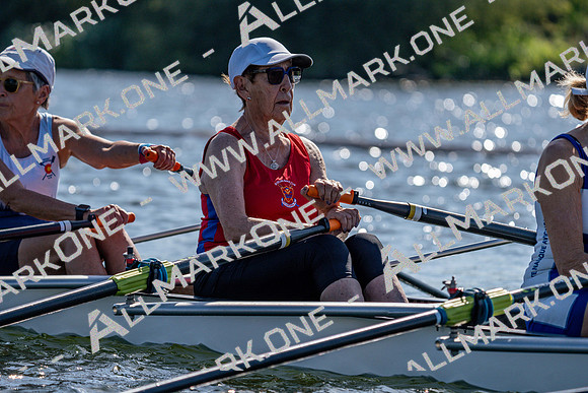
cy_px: 196
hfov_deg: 7.7
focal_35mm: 266
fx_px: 4345
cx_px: 294
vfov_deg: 5.2
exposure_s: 1/2000
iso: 250
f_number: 5.6
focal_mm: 266
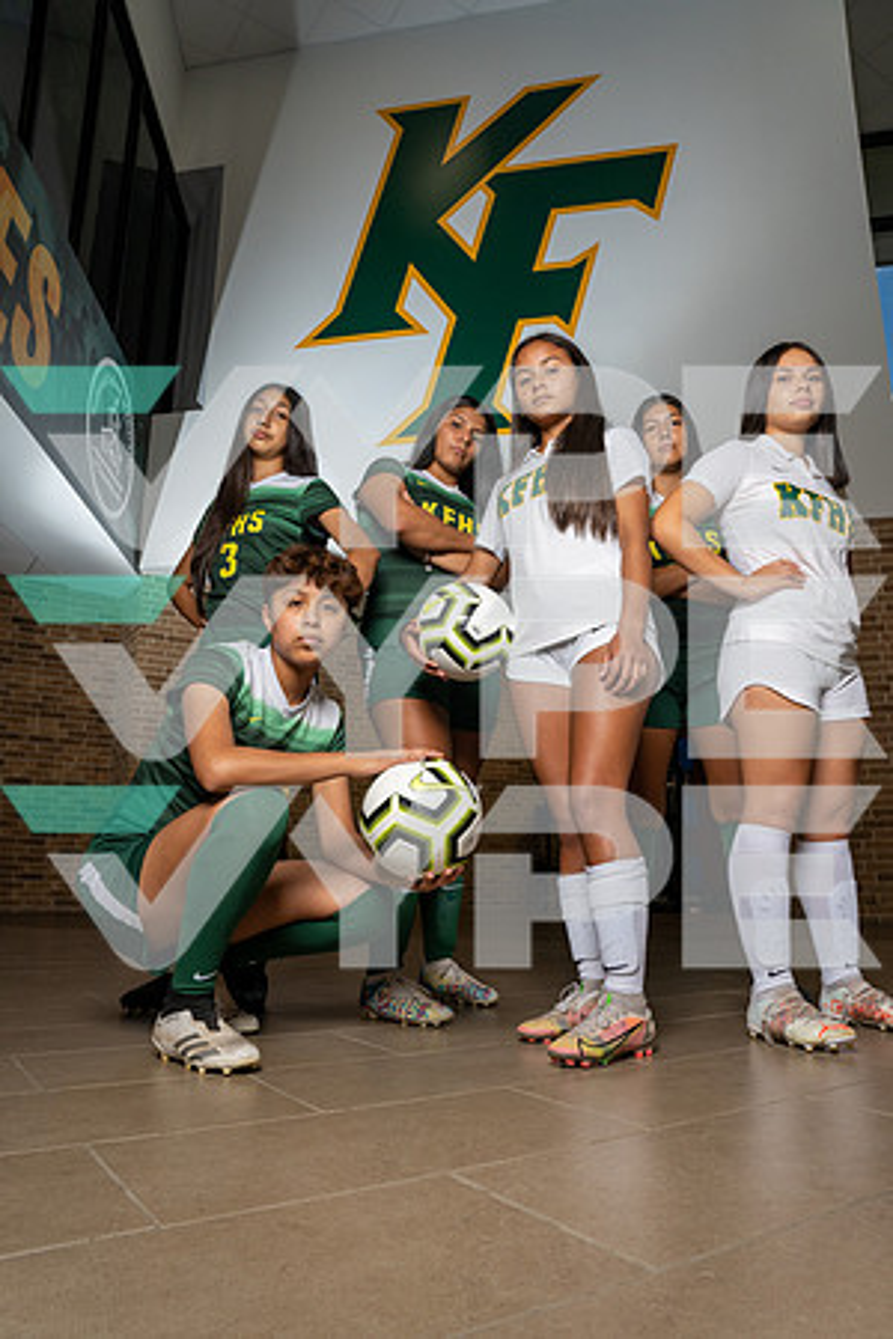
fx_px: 893
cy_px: 670
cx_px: 446
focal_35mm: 24
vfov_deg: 73.7
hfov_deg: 53.1
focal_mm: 24
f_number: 9
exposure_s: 1/250
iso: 800
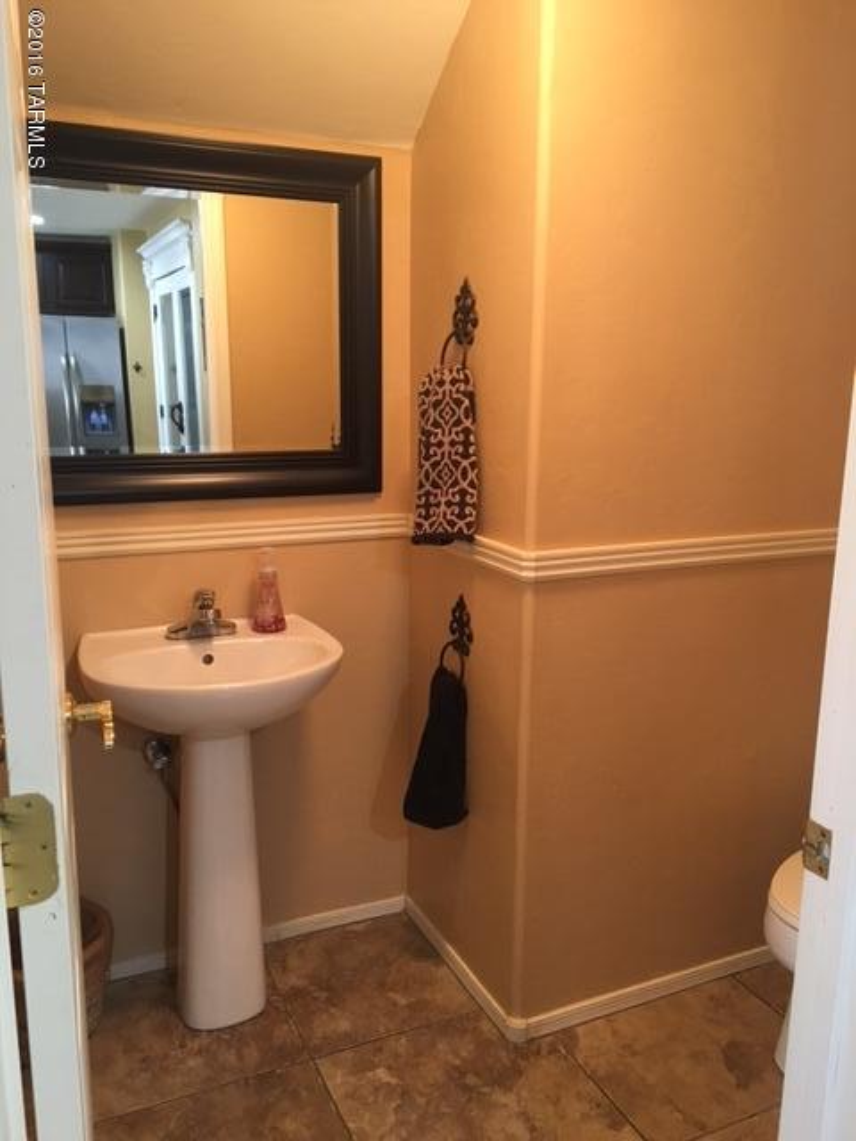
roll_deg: -0.1
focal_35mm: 29
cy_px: 570
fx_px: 956
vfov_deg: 61.7
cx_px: 428
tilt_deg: -11.6
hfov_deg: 48.2
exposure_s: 1/24
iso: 200
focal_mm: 4.15
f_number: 2.2
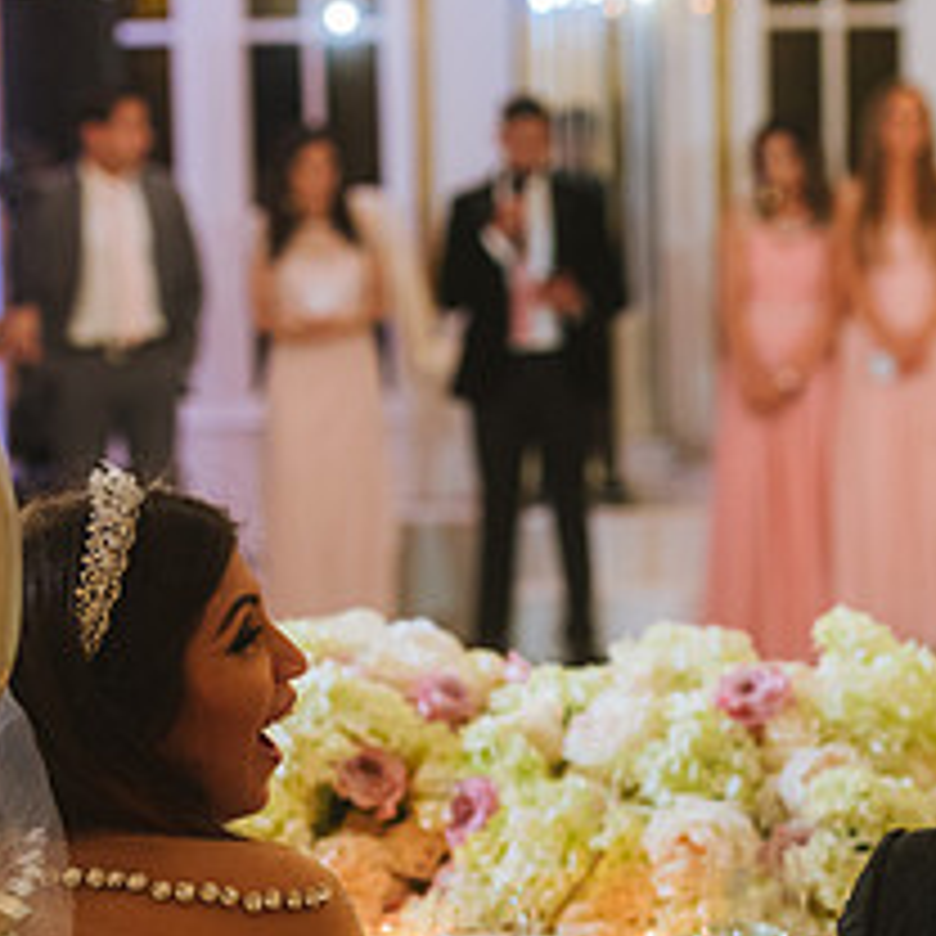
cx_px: 626
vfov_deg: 13.5
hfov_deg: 13.5
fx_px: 3946
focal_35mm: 129
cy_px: 630
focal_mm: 70
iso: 2000
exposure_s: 1/125
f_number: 2.8
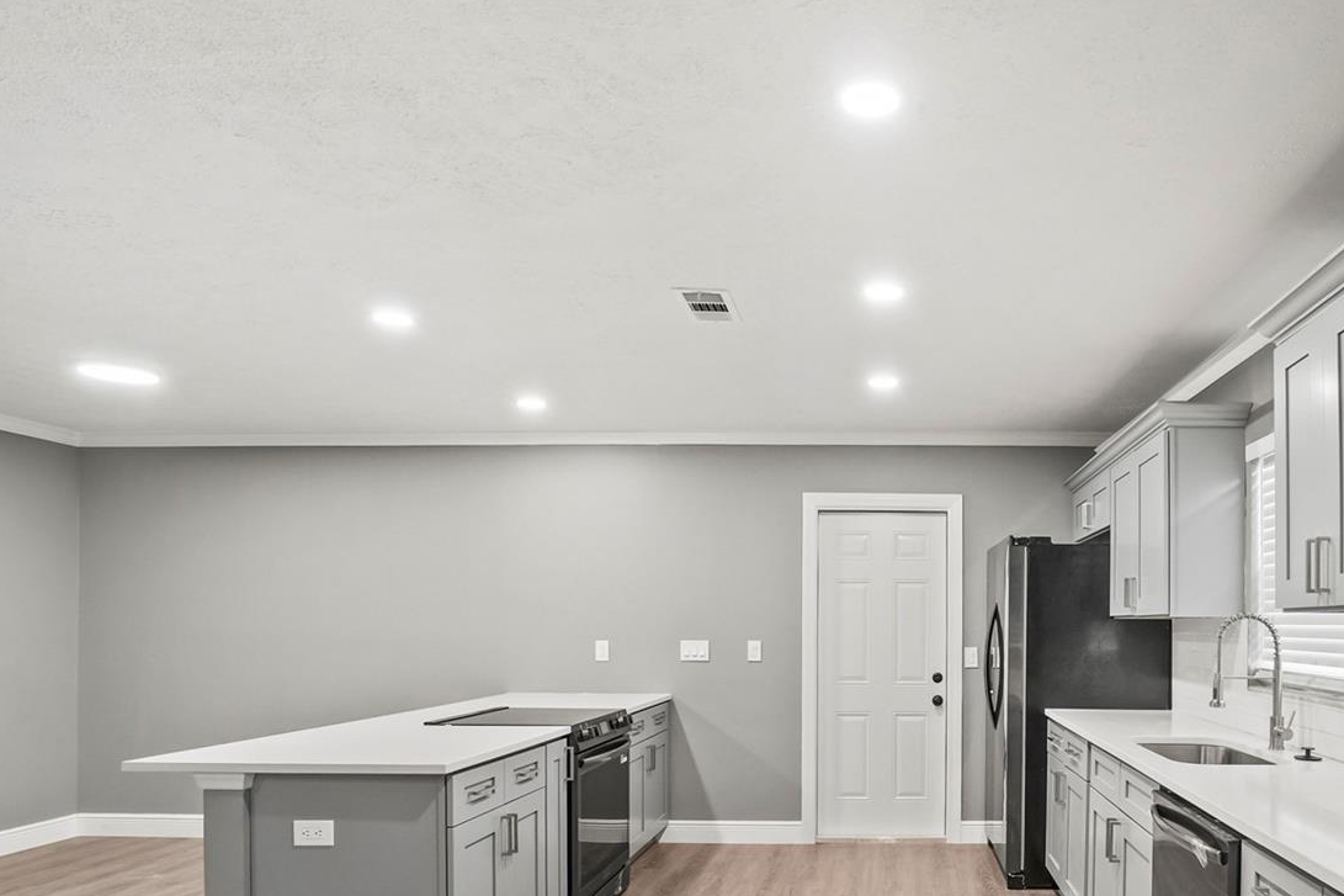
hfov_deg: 75.7
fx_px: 821
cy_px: 611
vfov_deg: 55.8
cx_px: 913
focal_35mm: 22
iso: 640
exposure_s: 1/2.5
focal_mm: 10
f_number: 7.1
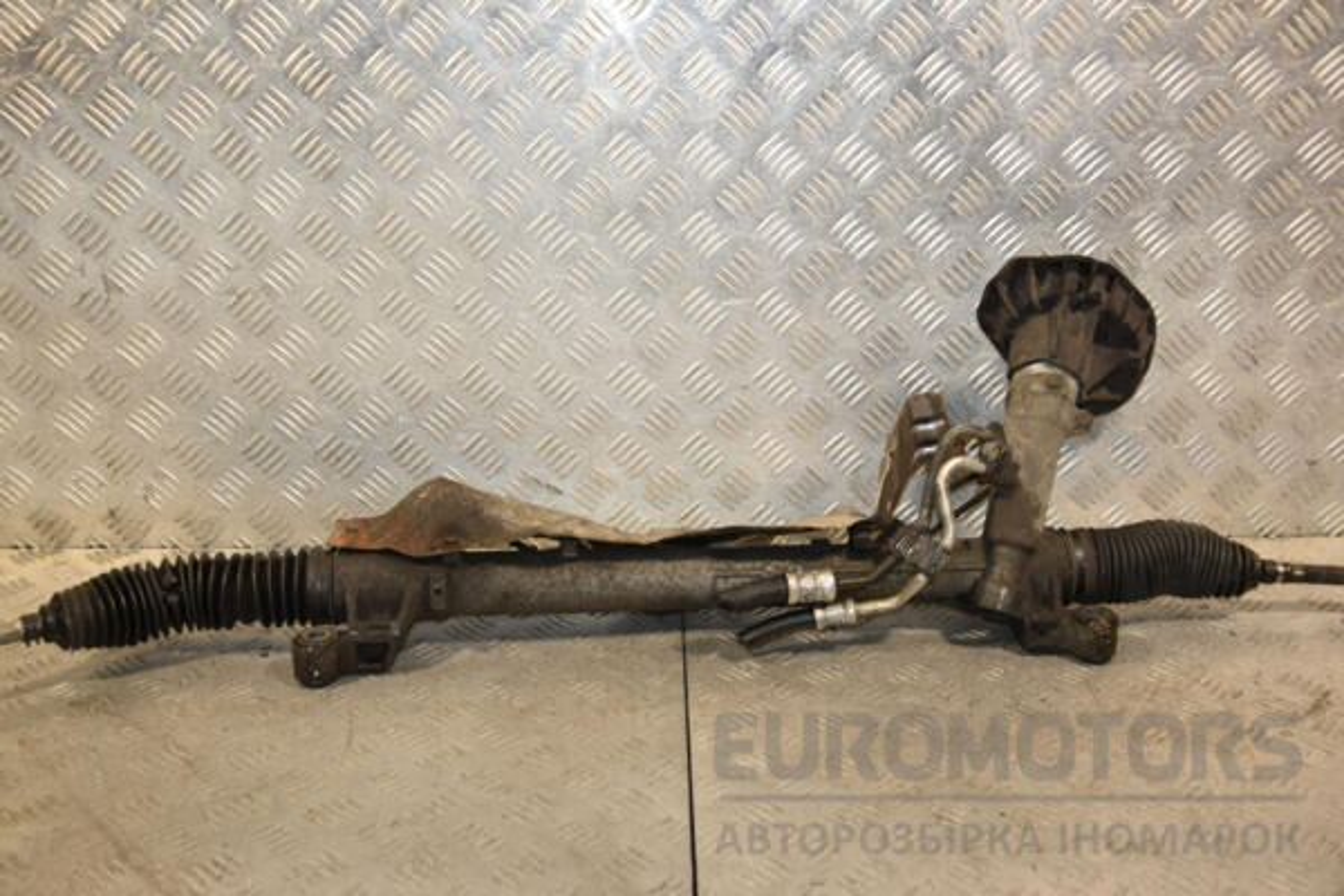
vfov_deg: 31.9
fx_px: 1568
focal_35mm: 42
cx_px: 672
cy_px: 448
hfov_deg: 46.4
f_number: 5.6
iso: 800
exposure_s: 1/200
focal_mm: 28
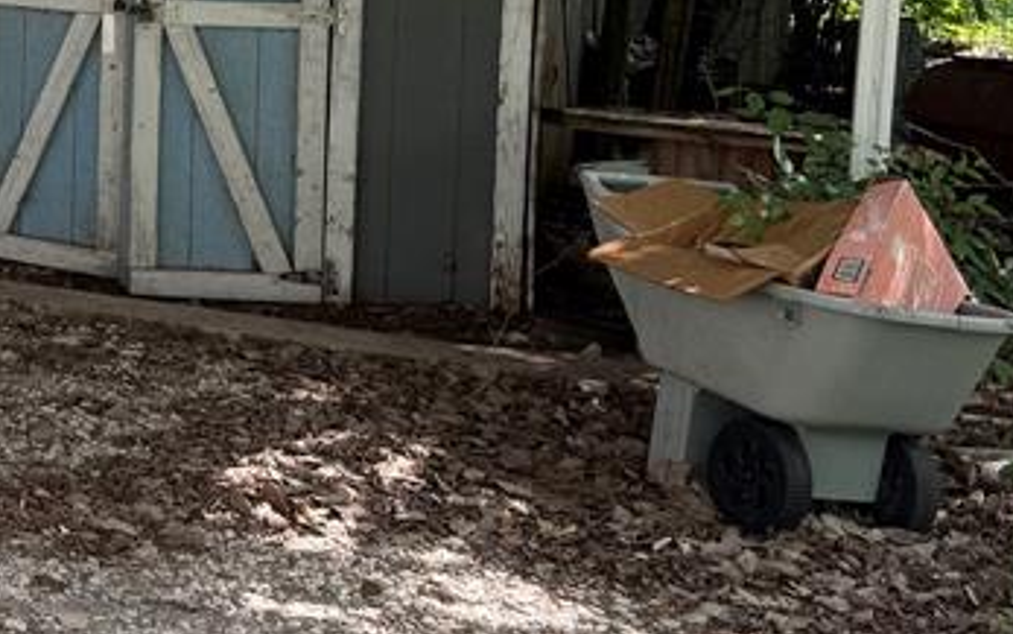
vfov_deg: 16.7
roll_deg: -1.6
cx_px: -309
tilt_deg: -3.6
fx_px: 2071
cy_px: -102
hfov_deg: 24.1
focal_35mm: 75
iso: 80
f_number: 1.78
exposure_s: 1/433
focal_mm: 6.76
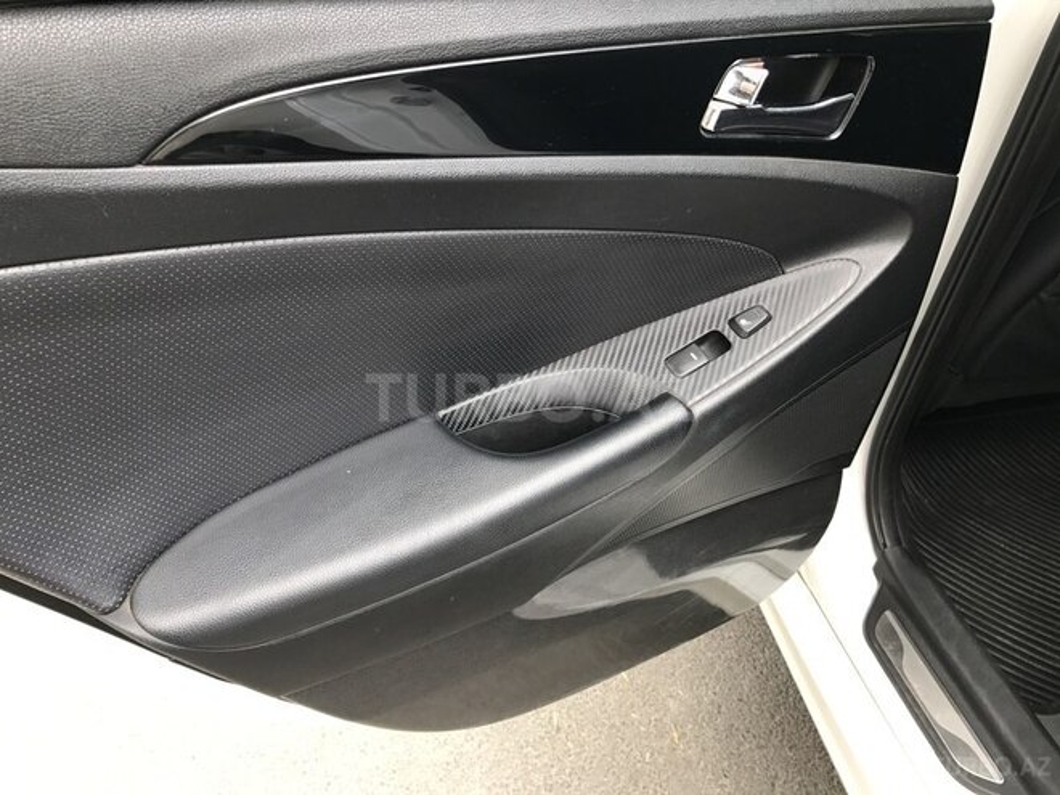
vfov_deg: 49.7
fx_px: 857
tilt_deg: -40.1
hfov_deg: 63.4
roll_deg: -2.4
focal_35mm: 28
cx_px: 530
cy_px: 398
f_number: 1.8
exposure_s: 1/90
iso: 20
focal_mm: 3.99
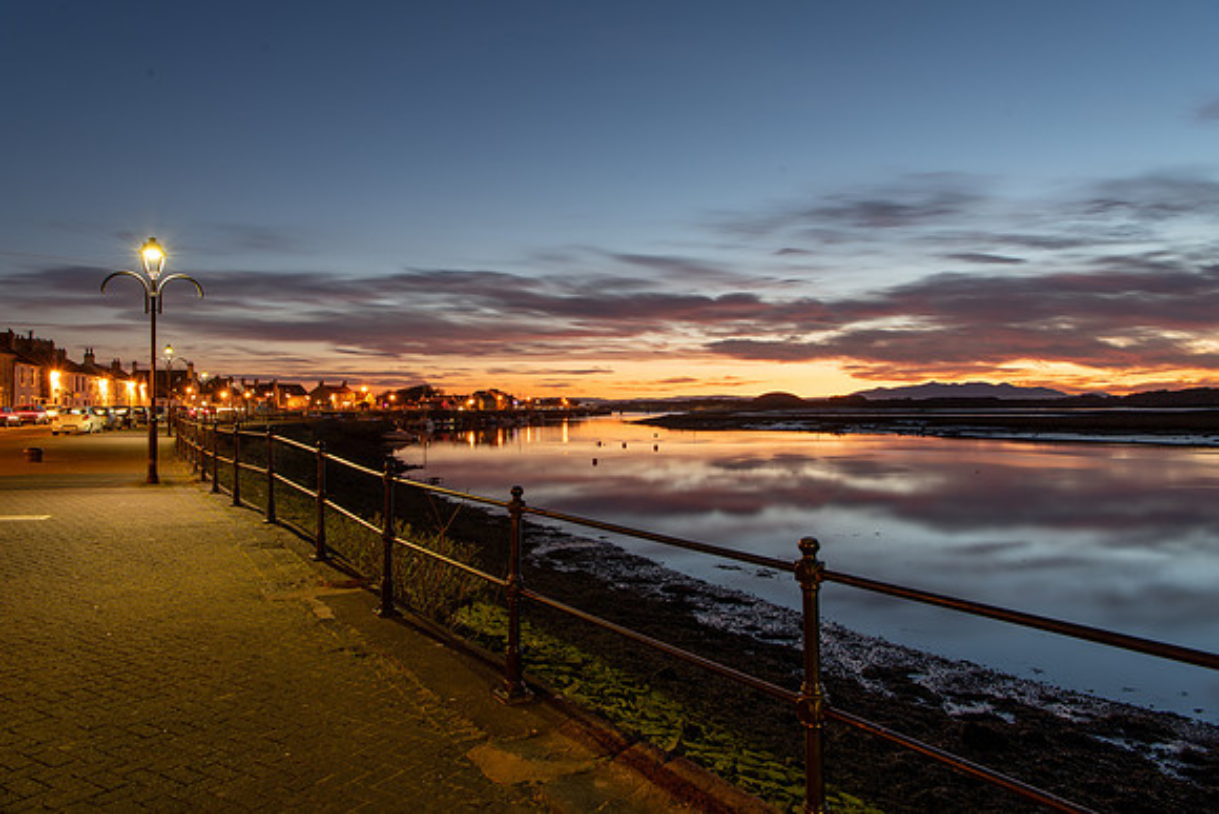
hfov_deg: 73.7
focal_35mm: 24
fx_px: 813
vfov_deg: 53.2
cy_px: 407
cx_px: 610
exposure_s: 20
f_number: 11
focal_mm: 24
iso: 64
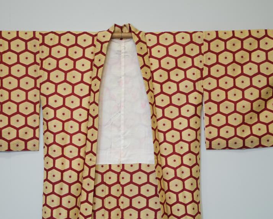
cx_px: 122
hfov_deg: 17.6
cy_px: 131
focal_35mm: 109
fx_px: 881
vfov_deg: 14.1
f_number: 4
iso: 500
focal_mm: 76
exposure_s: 1/80
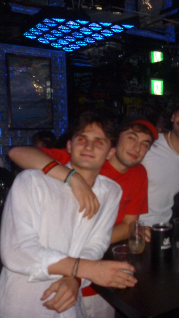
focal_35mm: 41
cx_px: 193
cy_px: 158
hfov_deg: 26.9
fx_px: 346
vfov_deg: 49.4
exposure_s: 1/60
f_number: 3.1
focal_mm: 5
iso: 400
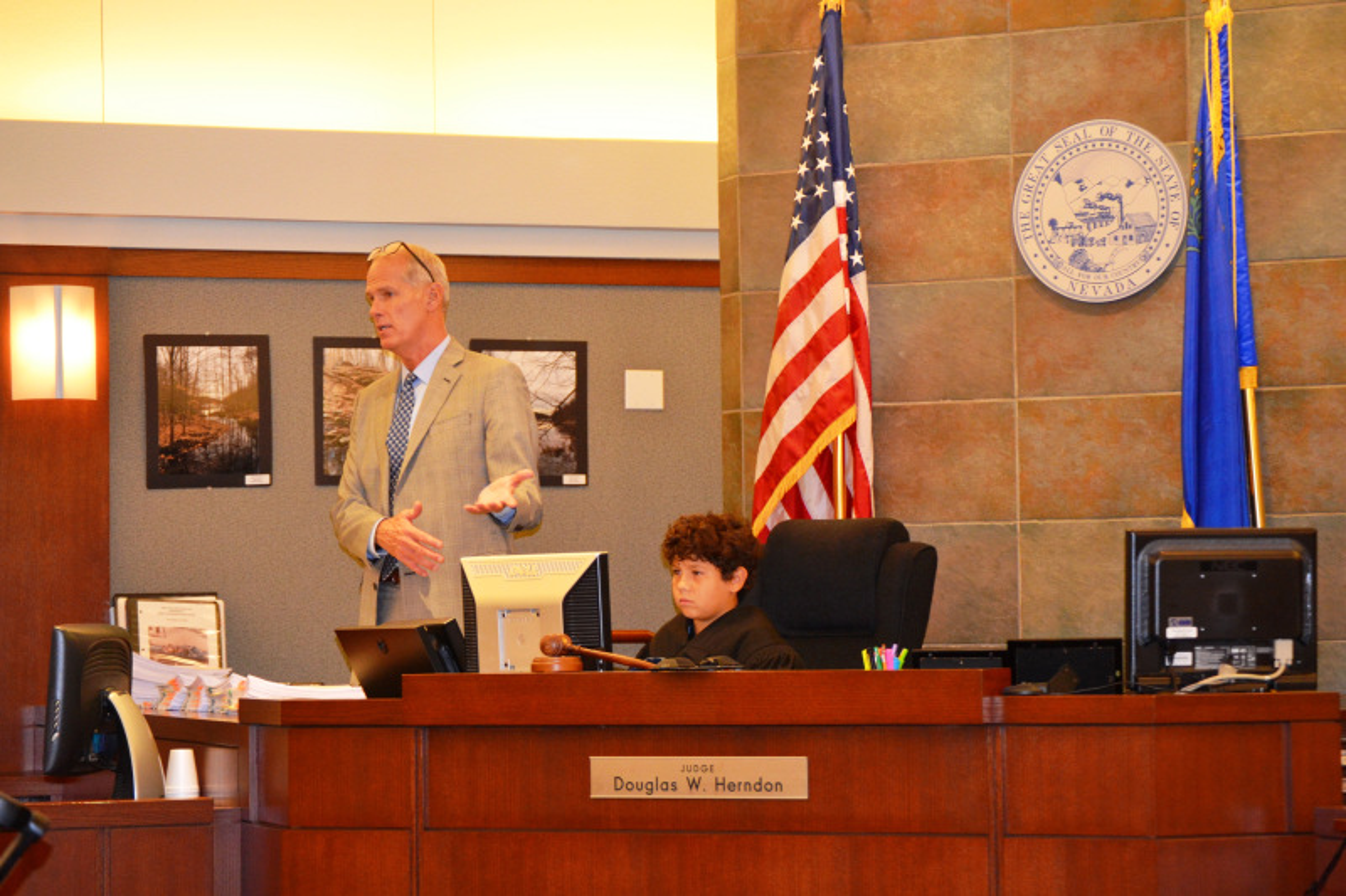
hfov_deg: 21.9
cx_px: 673
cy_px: 448
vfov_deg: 14.7
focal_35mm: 93
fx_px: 3476
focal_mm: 62
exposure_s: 1/60
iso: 1100
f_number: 4.2
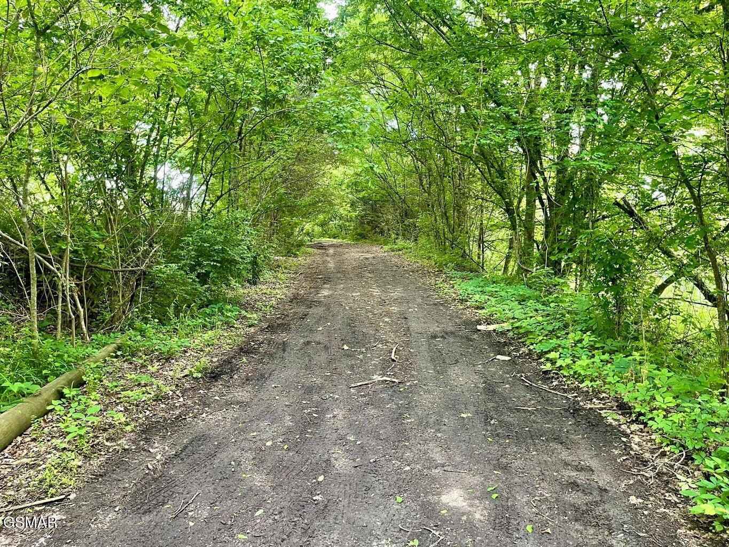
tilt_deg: -5.3
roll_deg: +1.2
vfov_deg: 54.9
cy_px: 274
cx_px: 364
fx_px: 527
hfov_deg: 69.4
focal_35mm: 25
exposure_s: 1/77
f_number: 1.6
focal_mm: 5.1
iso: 125
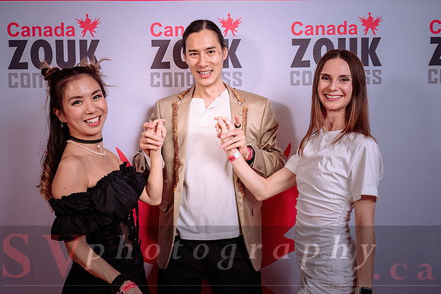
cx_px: 220
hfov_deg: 46.6
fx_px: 512
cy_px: 136
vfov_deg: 32.0
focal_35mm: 42
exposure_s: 1/160
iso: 100
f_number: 5.6
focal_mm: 38
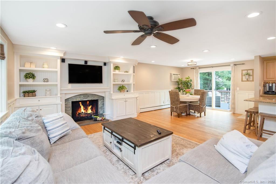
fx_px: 123
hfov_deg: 96.7
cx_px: 138
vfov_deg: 73.8
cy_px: 92
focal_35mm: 16
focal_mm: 16
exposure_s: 1/125
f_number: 5.6
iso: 800
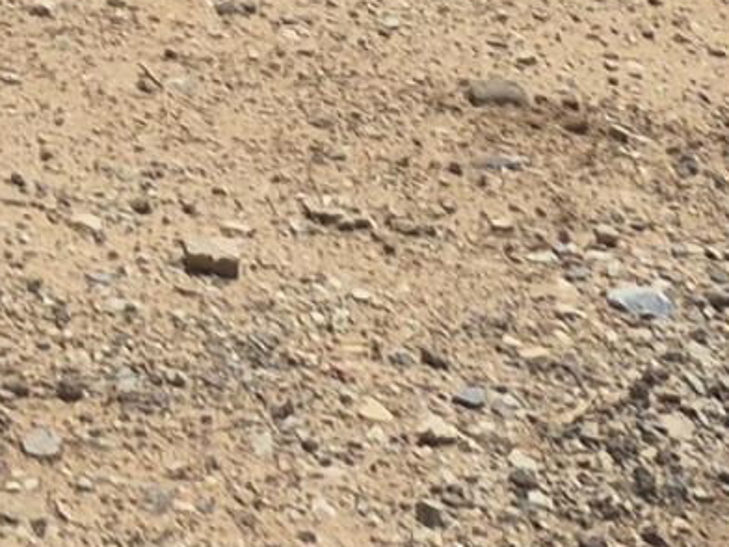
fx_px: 3706
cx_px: -948
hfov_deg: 10.0
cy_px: -1354
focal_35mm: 176
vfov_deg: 7.1
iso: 25
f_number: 1.8
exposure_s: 1/2848
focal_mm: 5.4
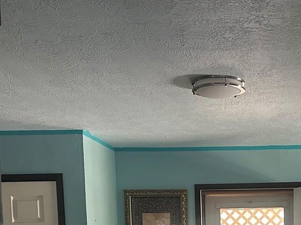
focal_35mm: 66
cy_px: 284
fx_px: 574
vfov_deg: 20.5
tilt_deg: -4.2
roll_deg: +1.2
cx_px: 268
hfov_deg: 28.3
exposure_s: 1/60
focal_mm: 6.86
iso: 500
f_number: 1.78
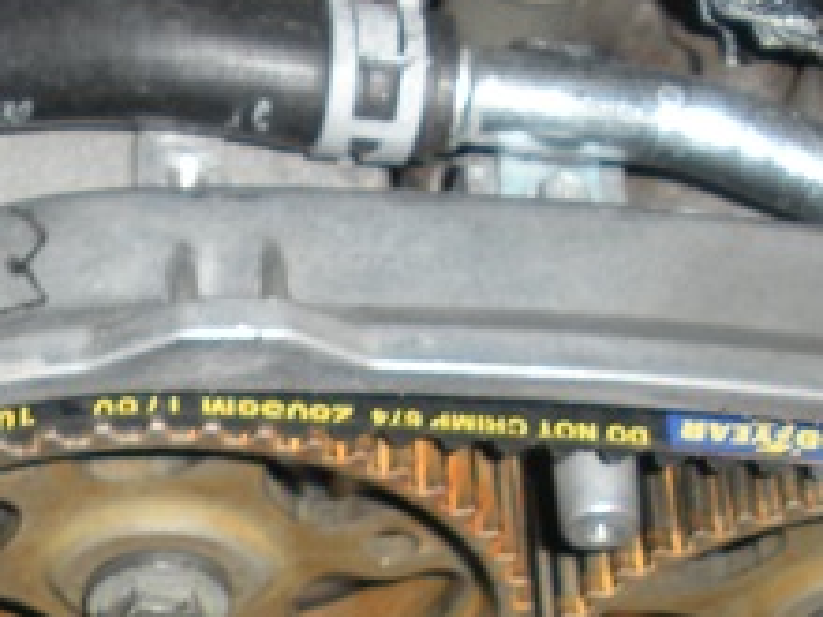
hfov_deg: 18.3
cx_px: 135
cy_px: 808
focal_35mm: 106
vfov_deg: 13.4
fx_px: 2520
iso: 64
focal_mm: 6.3
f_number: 3.5
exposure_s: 1/60
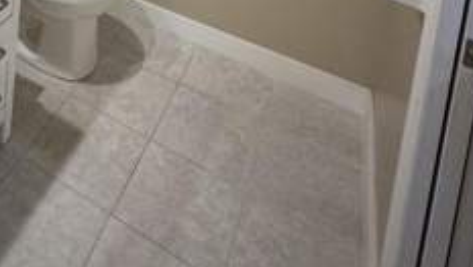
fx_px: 527
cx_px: 45
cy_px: -249
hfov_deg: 43.9
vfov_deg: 19.1
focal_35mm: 42
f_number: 2.2
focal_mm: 2.22
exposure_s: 1/101
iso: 160
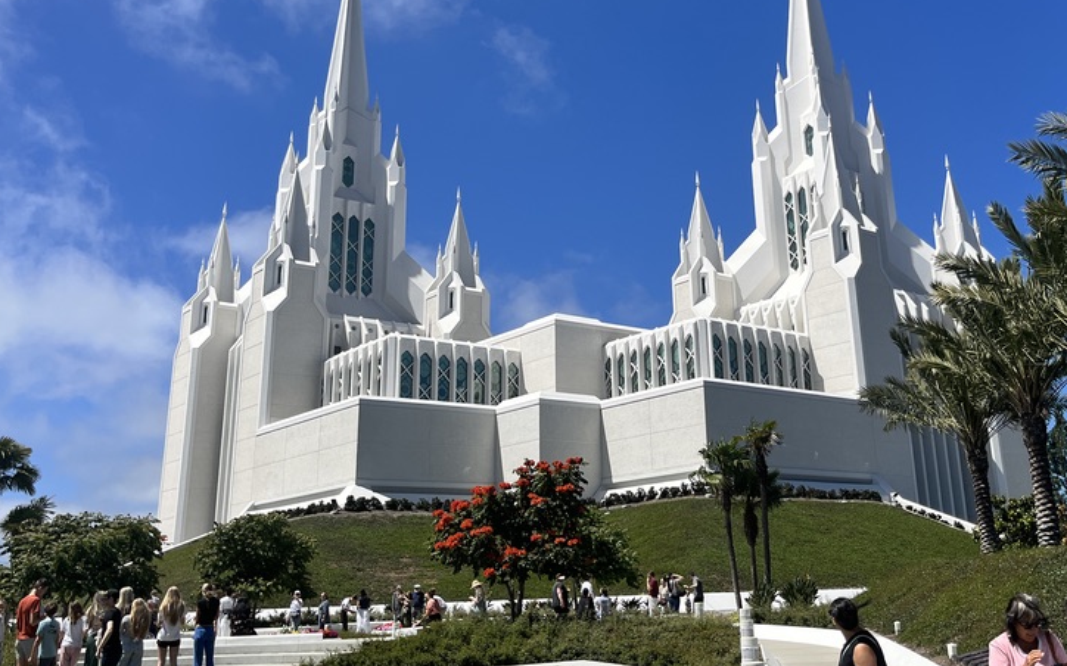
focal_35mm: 39
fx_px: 1134
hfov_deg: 50.2
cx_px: 620
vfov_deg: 32.3
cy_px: 192
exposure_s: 1/5319
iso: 50
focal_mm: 5.1
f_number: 1.6
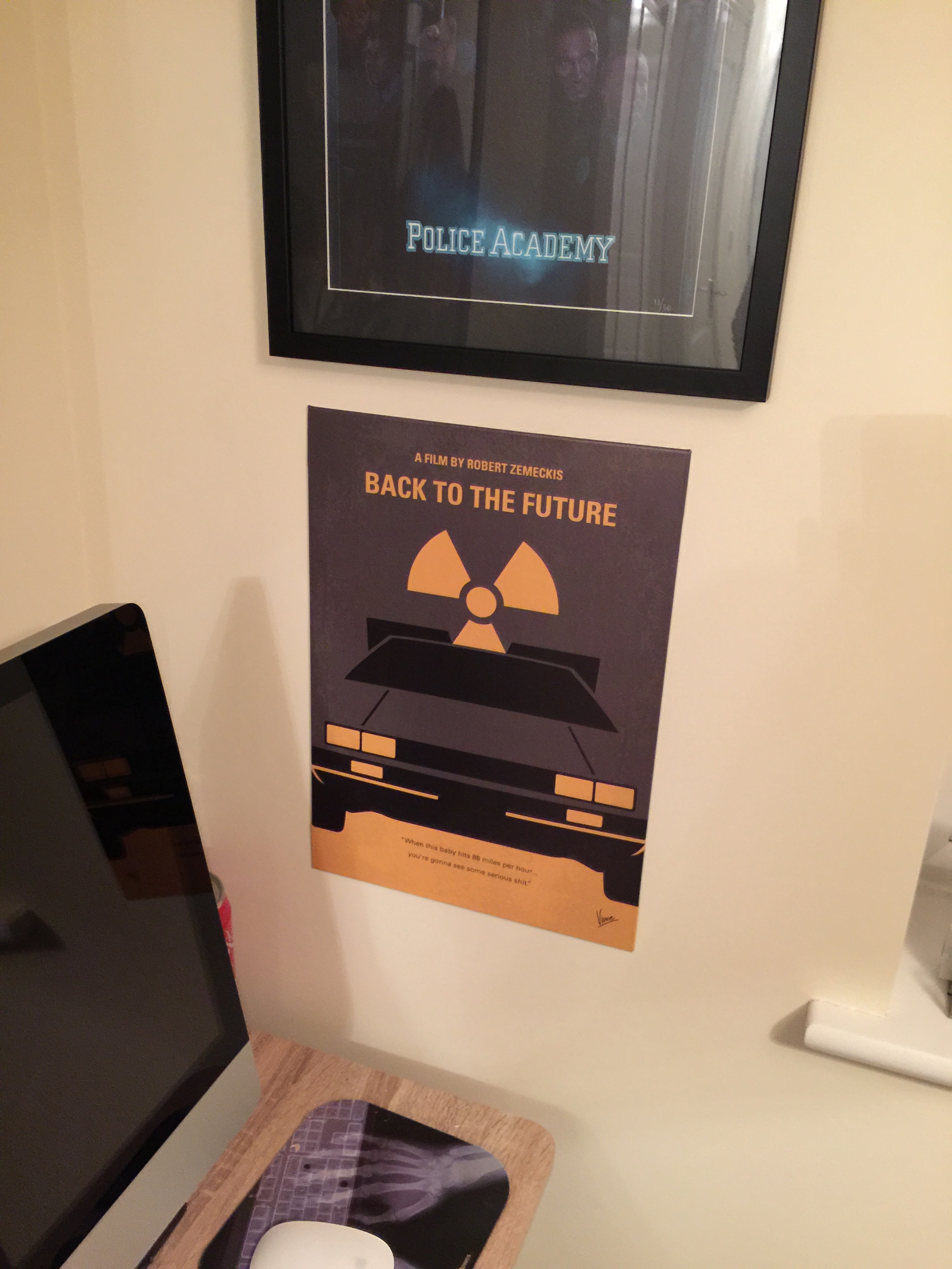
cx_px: 476
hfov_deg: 48.2
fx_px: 1063
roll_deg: -3.1
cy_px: 634
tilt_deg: -21.1
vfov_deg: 61.7
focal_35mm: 29
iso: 100
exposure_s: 1/4
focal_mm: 4.15
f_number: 2.2
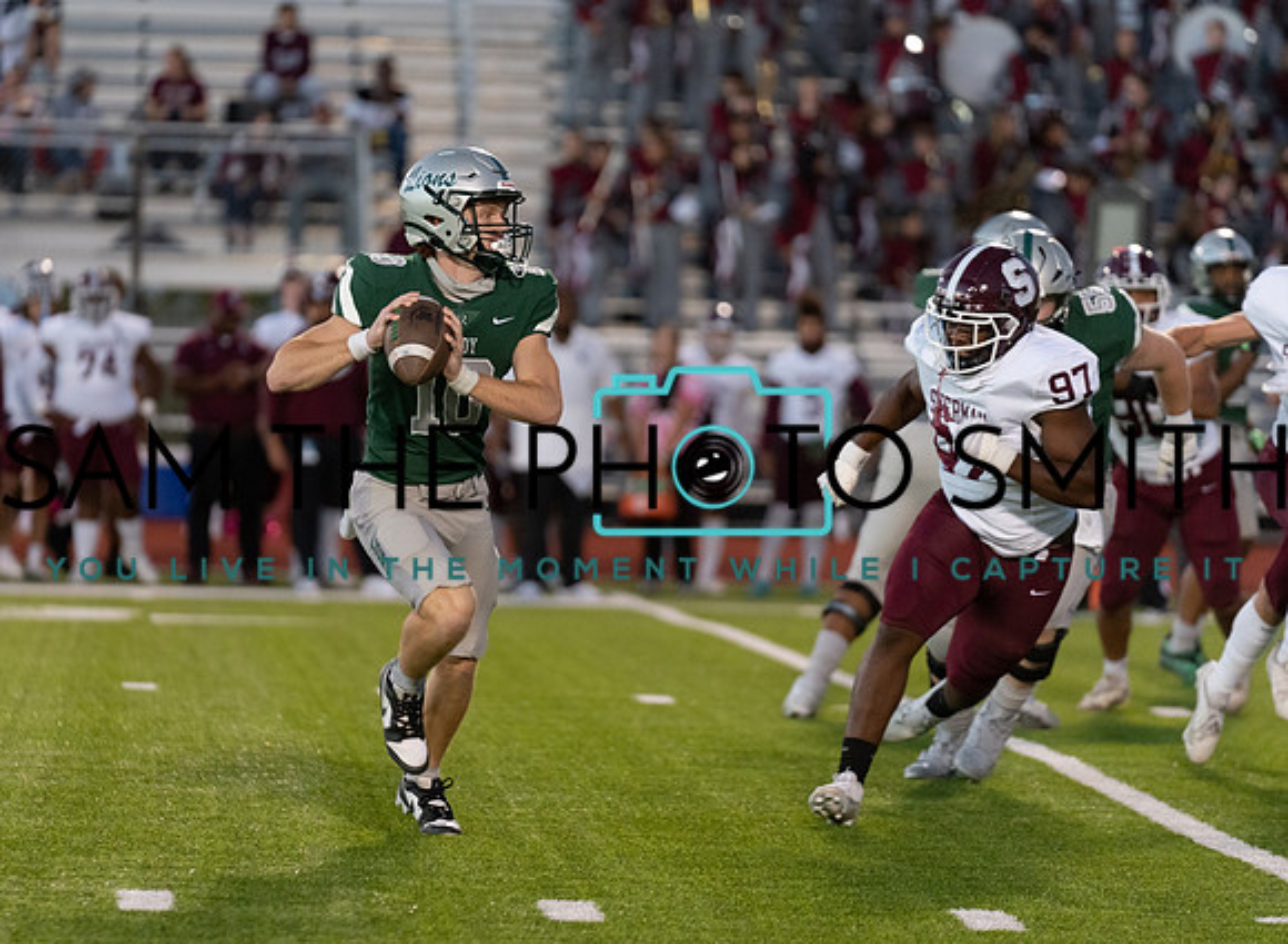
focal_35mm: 251
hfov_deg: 8.0
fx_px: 9245
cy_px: 407
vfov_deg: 5.8
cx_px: 488
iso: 2500
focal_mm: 200
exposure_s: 1/800
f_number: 2.8
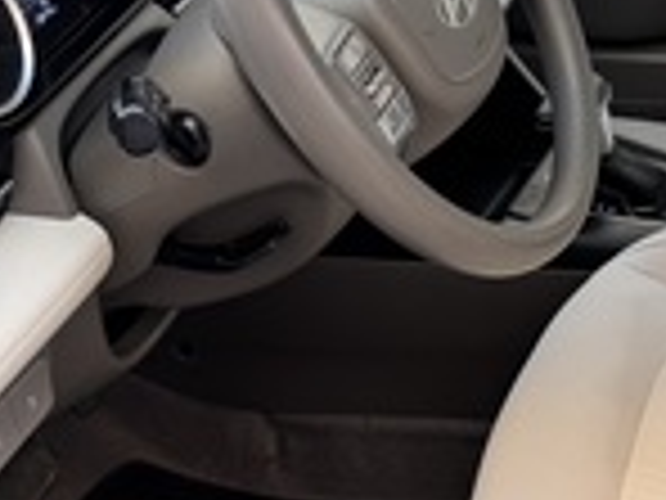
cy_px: 340
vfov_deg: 19.8
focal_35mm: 74
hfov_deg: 24.8
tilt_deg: -38.8
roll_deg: +1.7
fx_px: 1424
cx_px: 704
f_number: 1.78
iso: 50
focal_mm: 6.76
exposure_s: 1/138
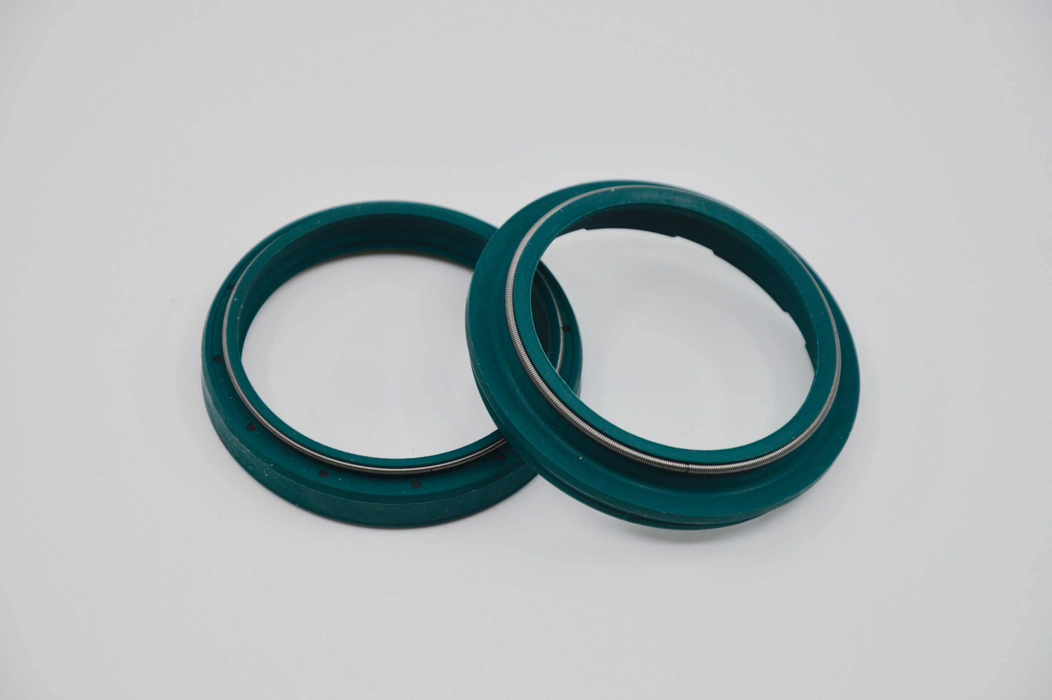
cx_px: 526
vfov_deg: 8.7
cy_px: 350
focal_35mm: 158
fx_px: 4598
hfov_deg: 13.1
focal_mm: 105
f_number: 7.1
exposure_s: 1/200
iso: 100
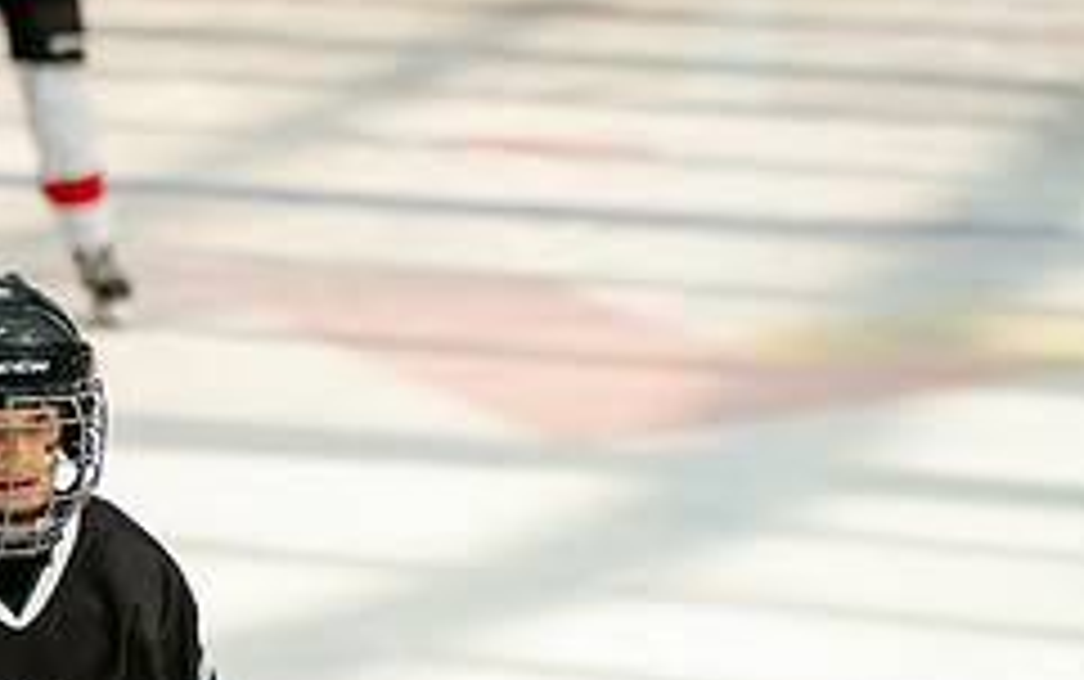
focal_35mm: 294
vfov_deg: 4.5
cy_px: 826
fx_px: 8692
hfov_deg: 7.1
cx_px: 117
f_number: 3.5
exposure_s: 1/4000
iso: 1600
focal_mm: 120
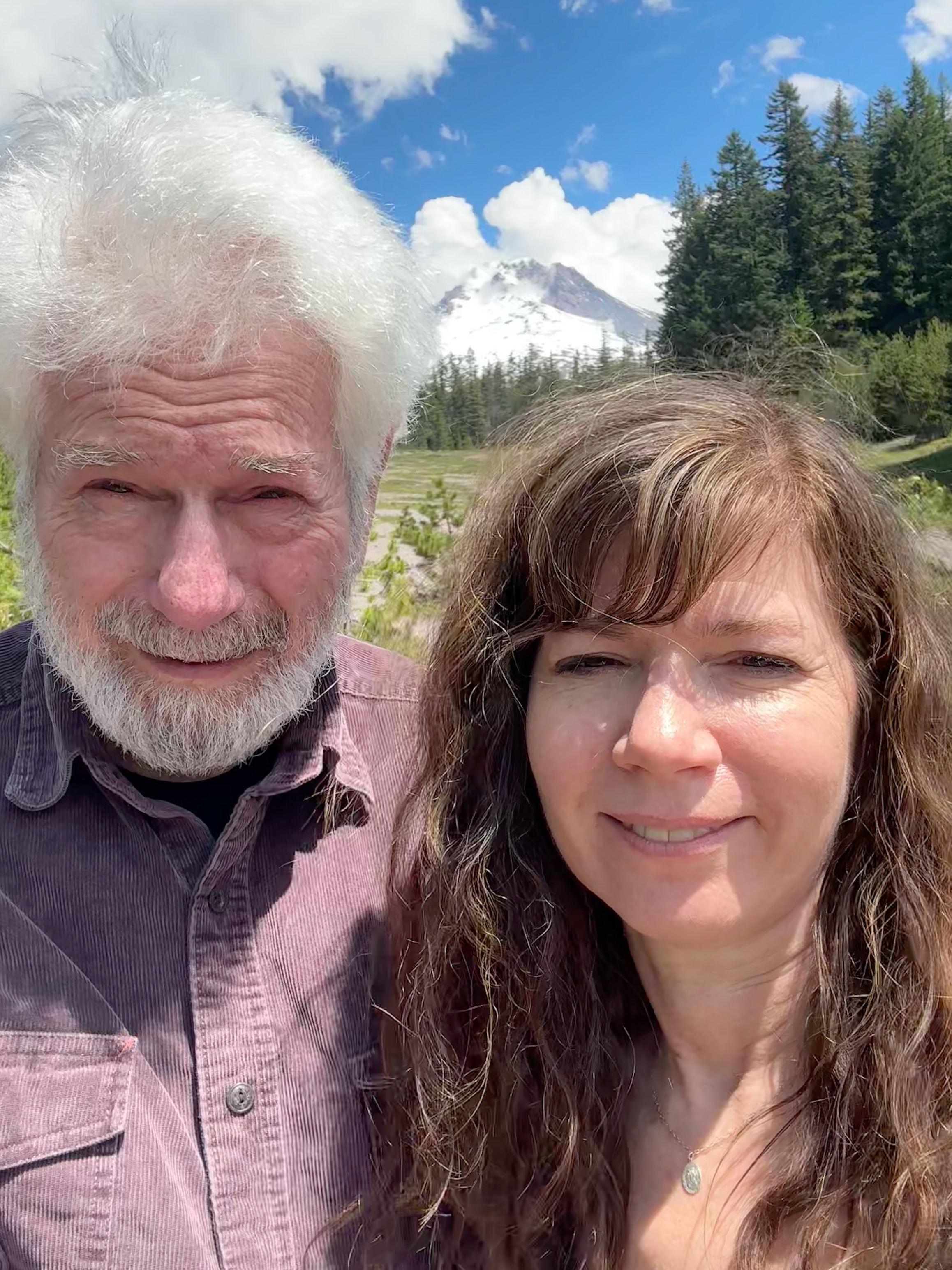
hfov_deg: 46.8
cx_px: 476
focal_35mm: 30
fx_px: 1100
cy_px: 635
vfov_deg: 60.0
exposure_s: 1/702
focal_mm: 2.69
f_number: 1.9
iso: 25
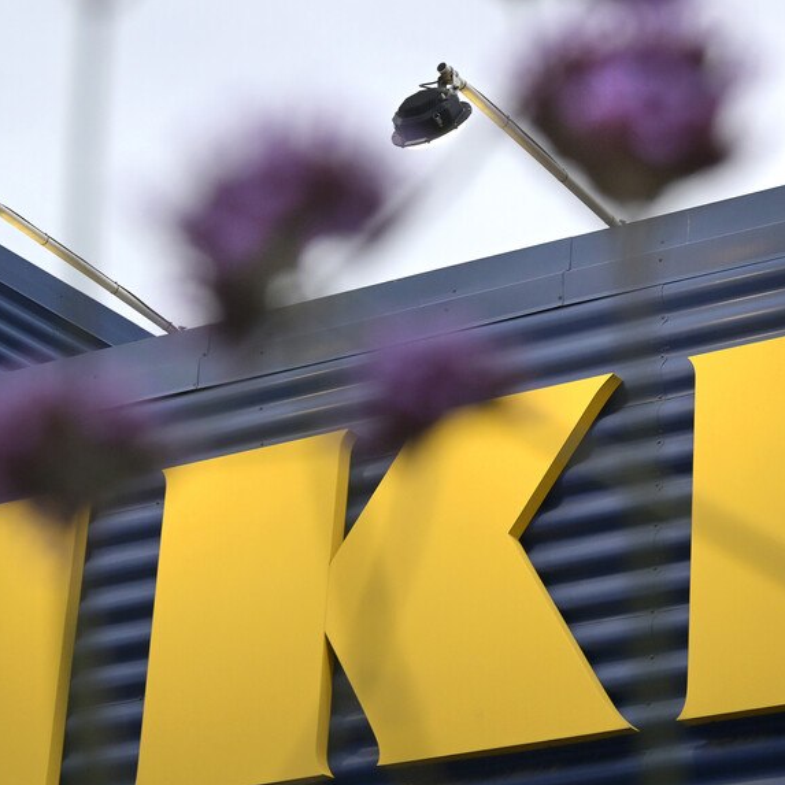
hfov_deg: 15.1
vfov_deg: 15.3
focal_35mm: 114
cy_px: 290
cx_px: 753
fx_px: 2925
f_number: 5.3
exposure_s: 1/125
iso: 640
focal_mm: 48
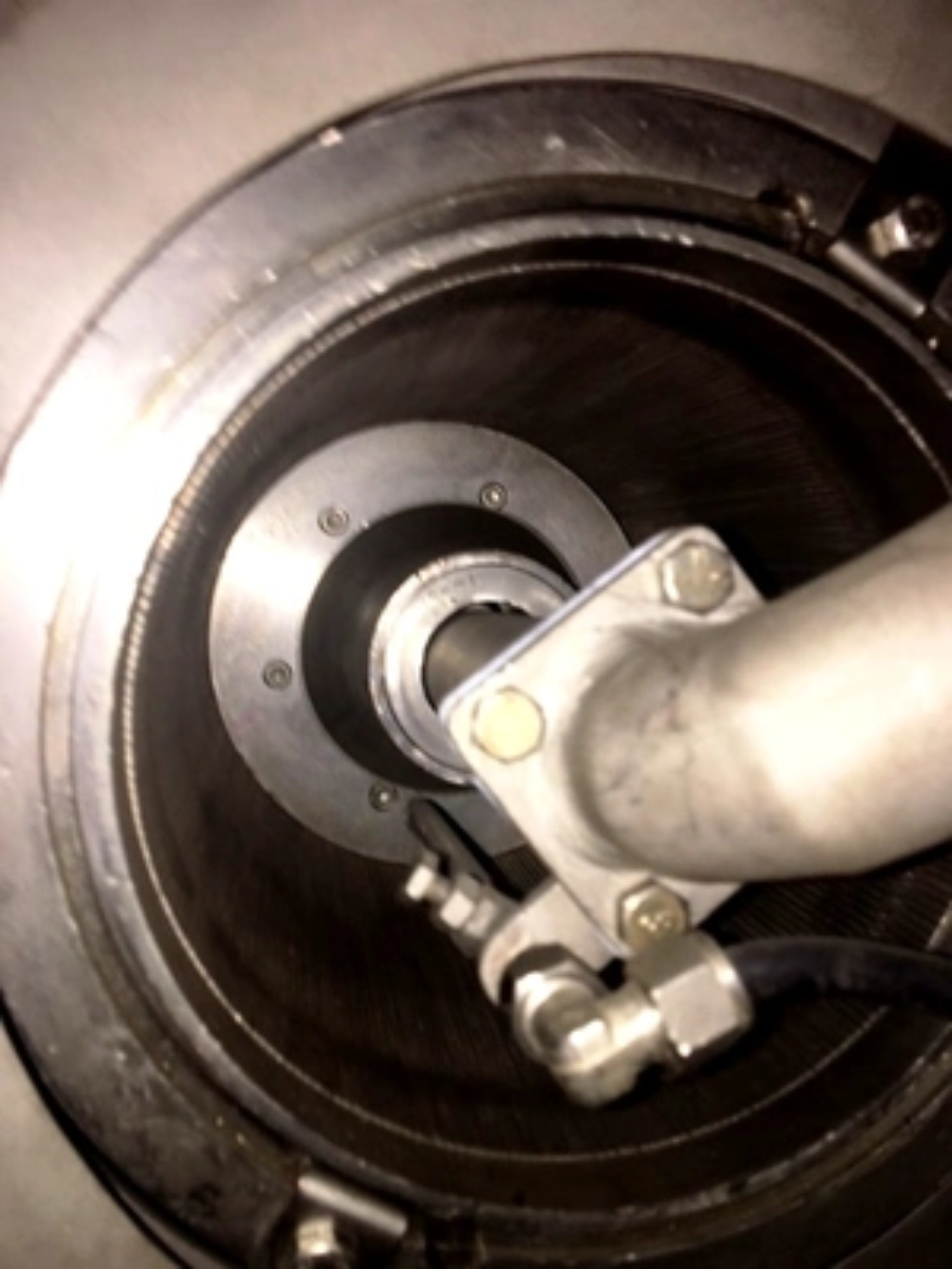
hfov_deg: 48.2
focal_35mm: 29
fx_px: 1063
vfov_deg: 61.7
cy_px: 634
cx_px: 476
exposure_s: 1/56
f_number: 2.2
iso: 25
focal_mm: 4.15
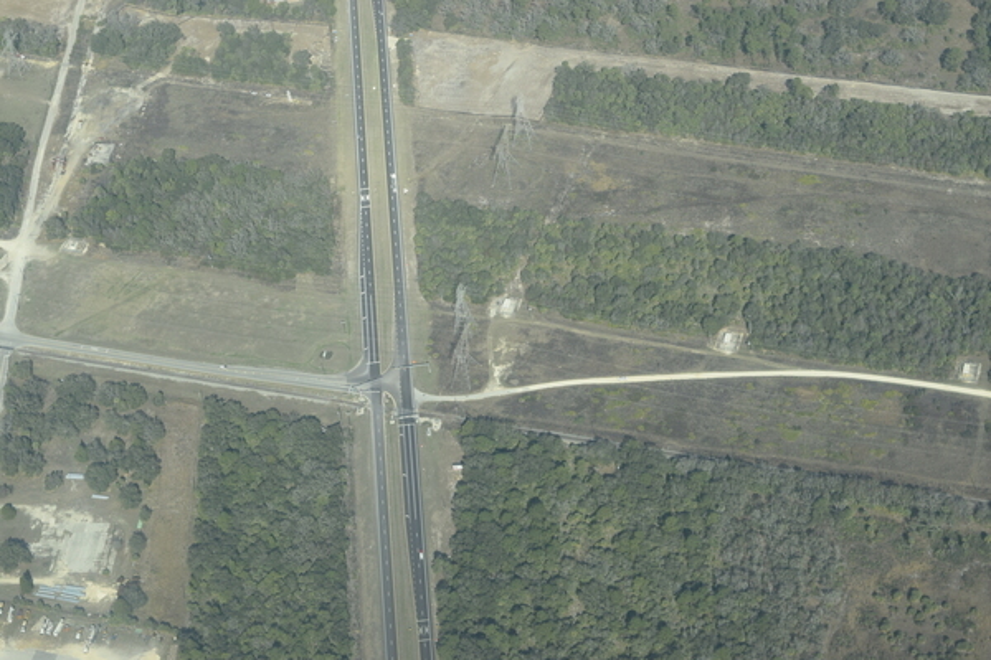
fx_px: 2271
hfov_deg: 24.6
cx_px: 496
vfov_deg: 16.6
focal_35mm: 82
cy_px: 330
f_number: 9
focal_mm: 55
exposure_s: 1/320
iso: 200
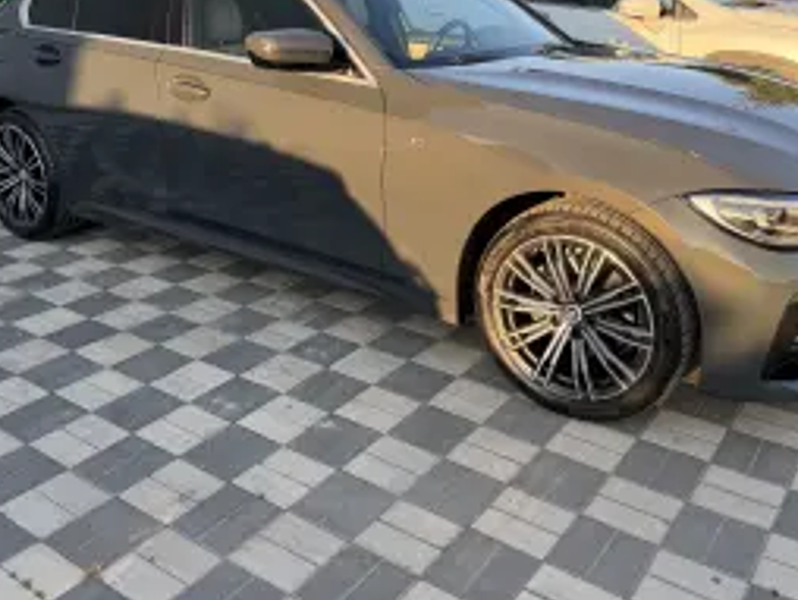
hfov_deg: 53.9
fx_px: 785
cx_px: 418
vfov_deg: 41.2
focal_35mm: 34
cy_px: 185
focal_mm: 6.76
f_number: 1.78
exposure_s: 1/750
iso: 100
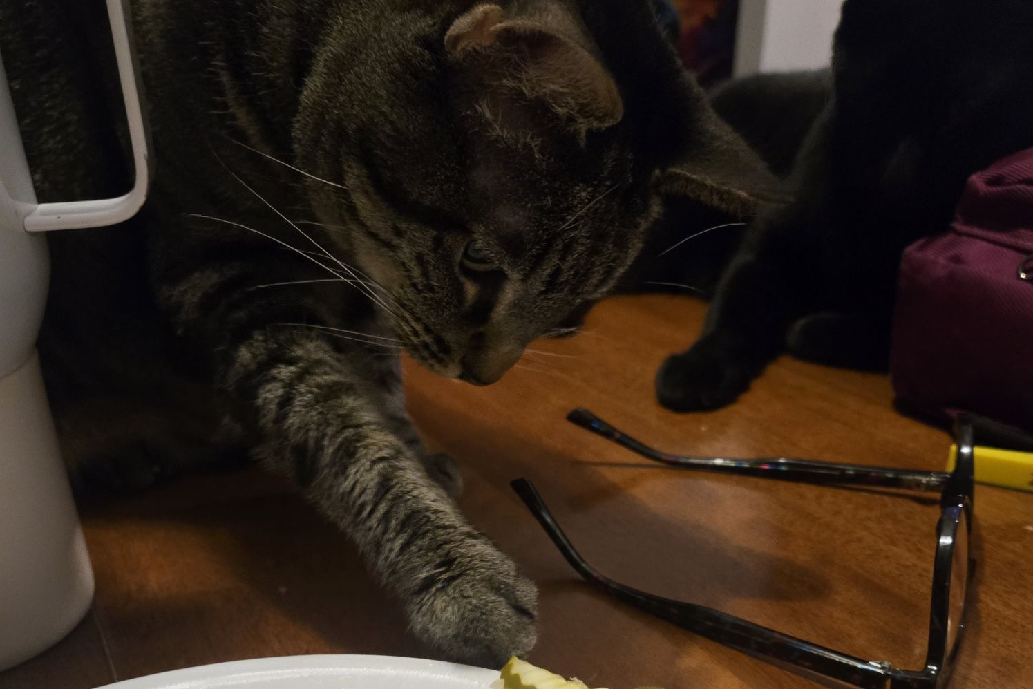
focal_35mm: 32
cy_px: 544
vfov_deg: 39.6
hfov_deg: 58.7
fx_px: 918
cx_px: 518
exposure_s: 1/60
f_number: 1.8
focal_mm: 5.4
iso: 800
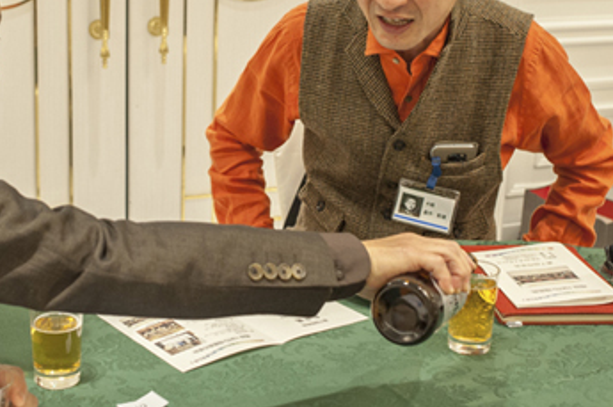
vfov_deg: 20.8
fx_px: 1105
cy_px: 124
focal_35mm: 65
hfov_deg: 30.9
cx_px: 233
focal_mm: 35
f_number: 5.6
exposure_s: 1/100
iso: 1250
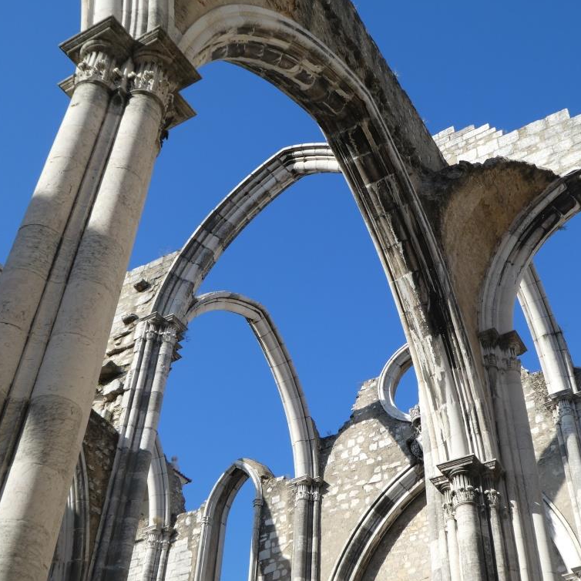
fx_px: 798
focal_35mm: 42
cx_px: 373
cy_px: 293
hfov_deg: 39.7
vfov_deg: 40.0
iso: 80
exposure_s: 1/500
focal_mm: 6.3
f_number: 3.7
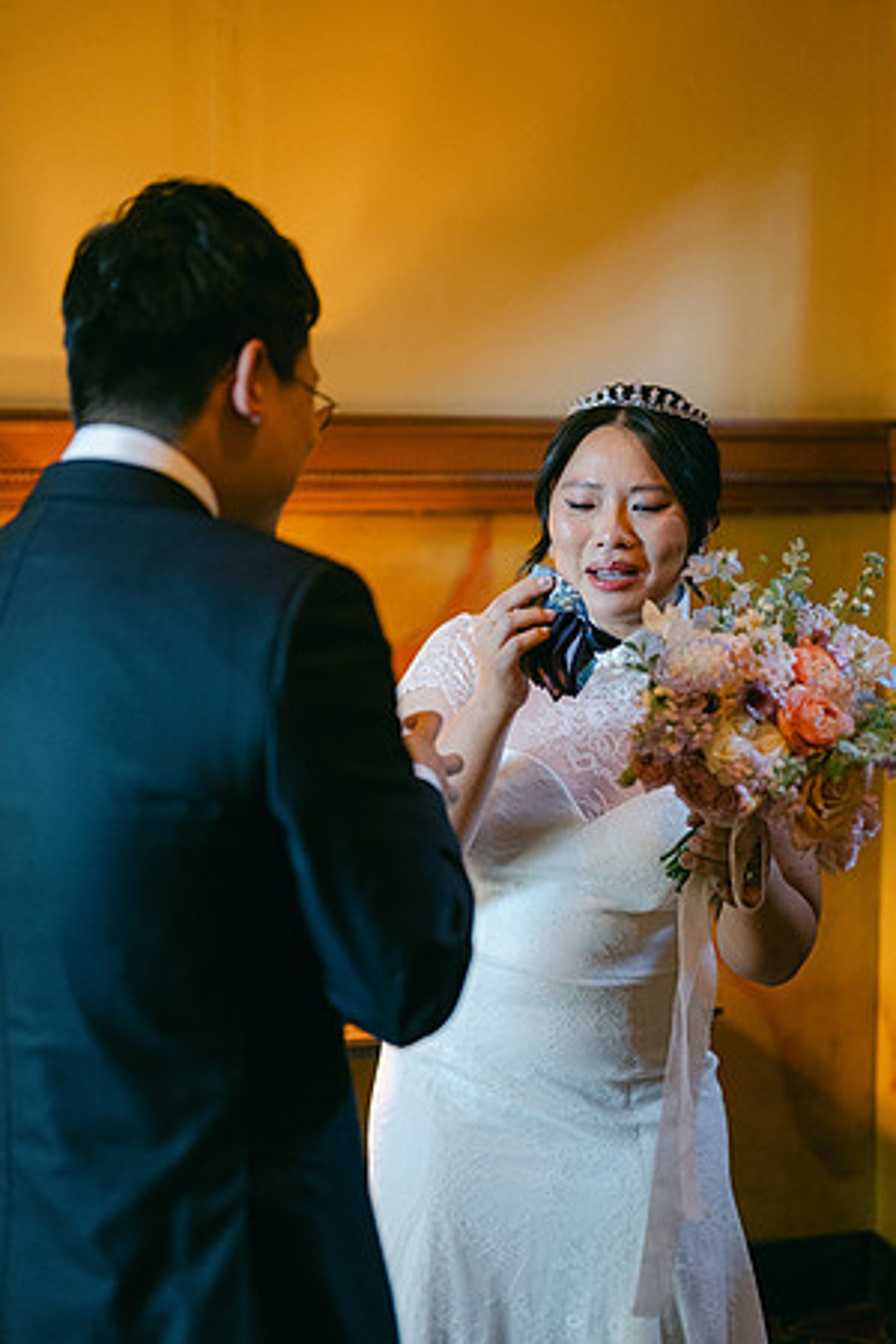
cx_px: 448
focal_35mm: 50
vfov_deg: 39.6
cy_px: 672
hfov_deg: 27.0
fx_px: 1867
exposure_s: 1/125
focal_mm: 50
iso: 2000
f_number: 1.8
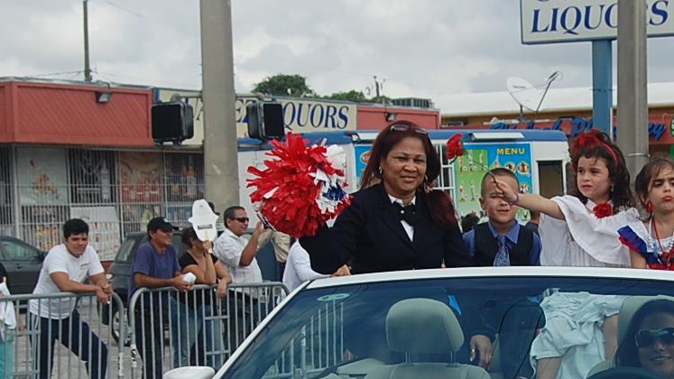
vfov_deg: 12.2
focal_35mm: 98
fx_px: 1752
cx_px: 519
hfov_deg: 21.6
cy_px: 393
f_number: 10
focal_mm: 31
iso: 200
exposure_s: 1/400
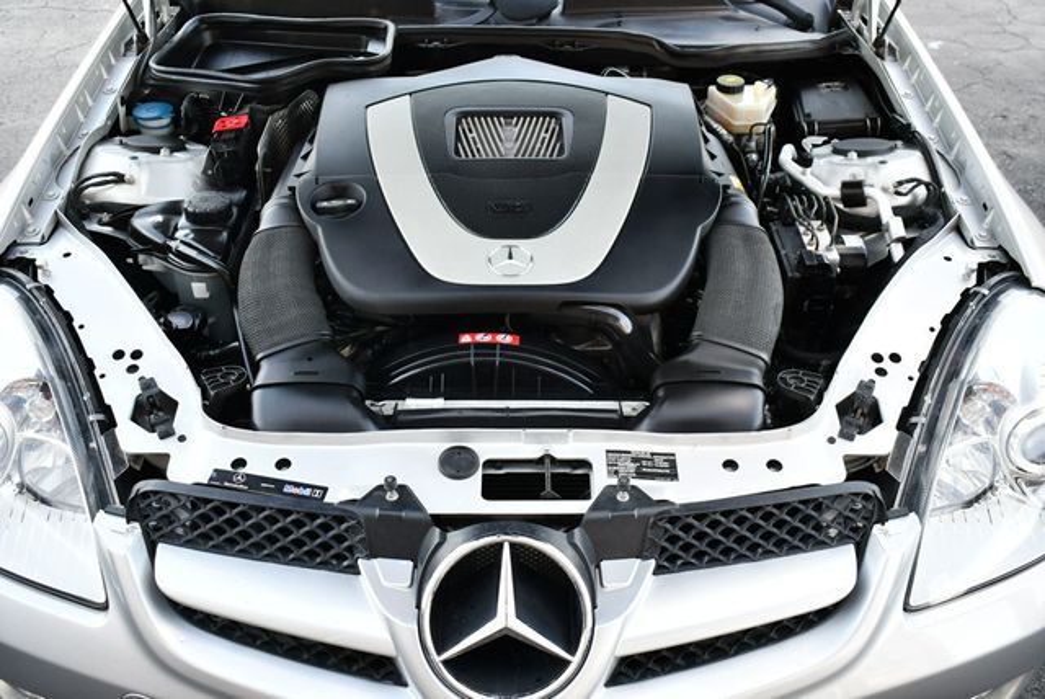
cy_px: 350
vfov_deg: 36.9
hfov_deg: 53.1
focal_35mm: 36
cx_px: 522
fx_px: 1046
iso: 450
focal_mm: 18
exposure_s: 1/250
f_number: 3.5
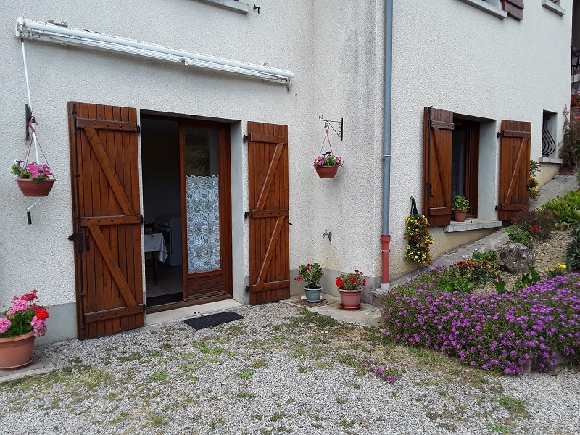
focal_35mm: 27
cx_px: 290
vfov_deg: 51.4
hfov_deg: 65.3
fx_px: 452
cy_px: 218
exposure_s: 1/670
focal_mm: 2.91
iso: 40
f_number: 1.9
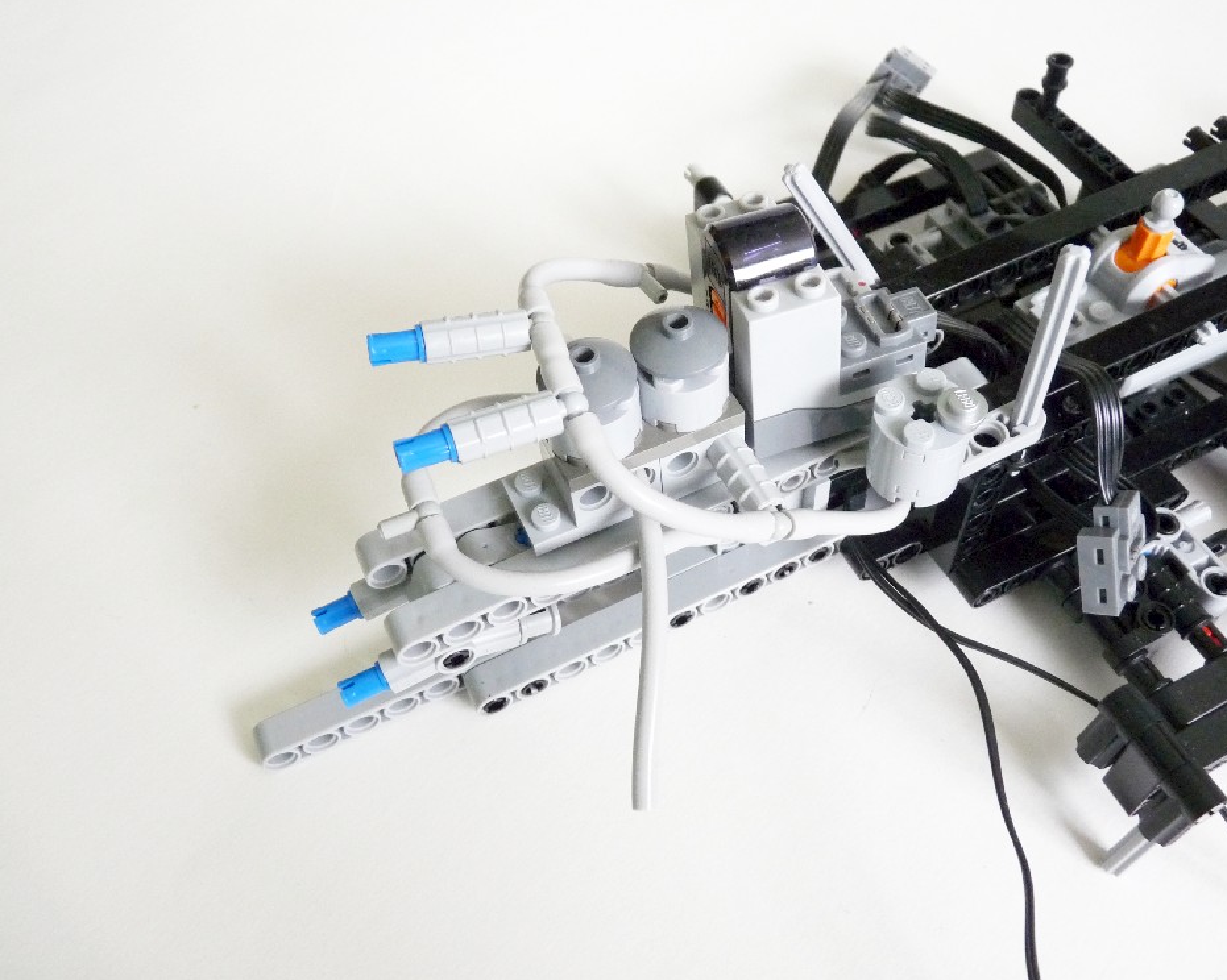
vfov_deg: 49.9
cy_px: 479
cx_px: 664
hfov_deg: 60.4
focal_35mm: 29
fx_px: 1053
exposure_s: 1/20
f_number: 2.8
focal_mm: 4.8
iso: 400
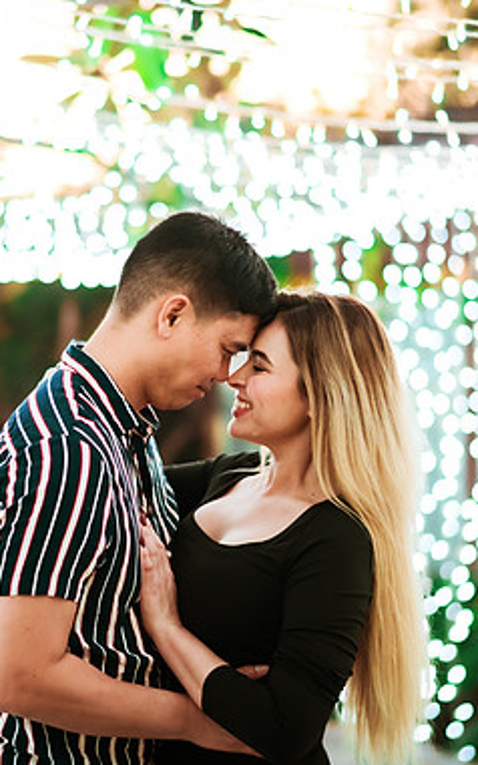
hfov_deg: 14.5
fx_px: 1877
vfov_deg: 23.0
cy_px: 380
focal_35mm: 90
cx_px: 163
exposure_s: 1/320
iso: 2500
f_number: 1.4
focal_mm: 58
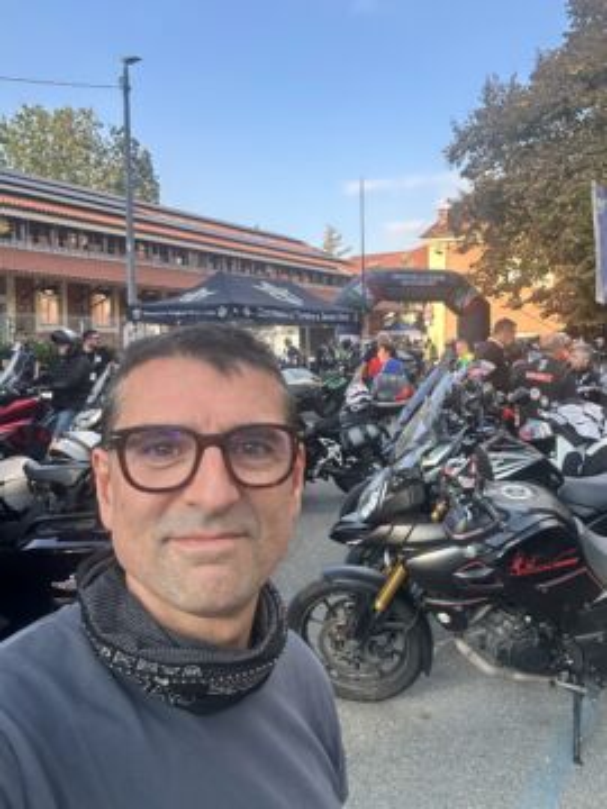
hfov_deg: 46.8
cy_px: 404
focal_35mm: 30
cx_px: 304
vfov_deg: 60.0
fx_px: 701
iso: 25
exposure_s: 1/175
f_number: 1.9
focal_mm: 2.69
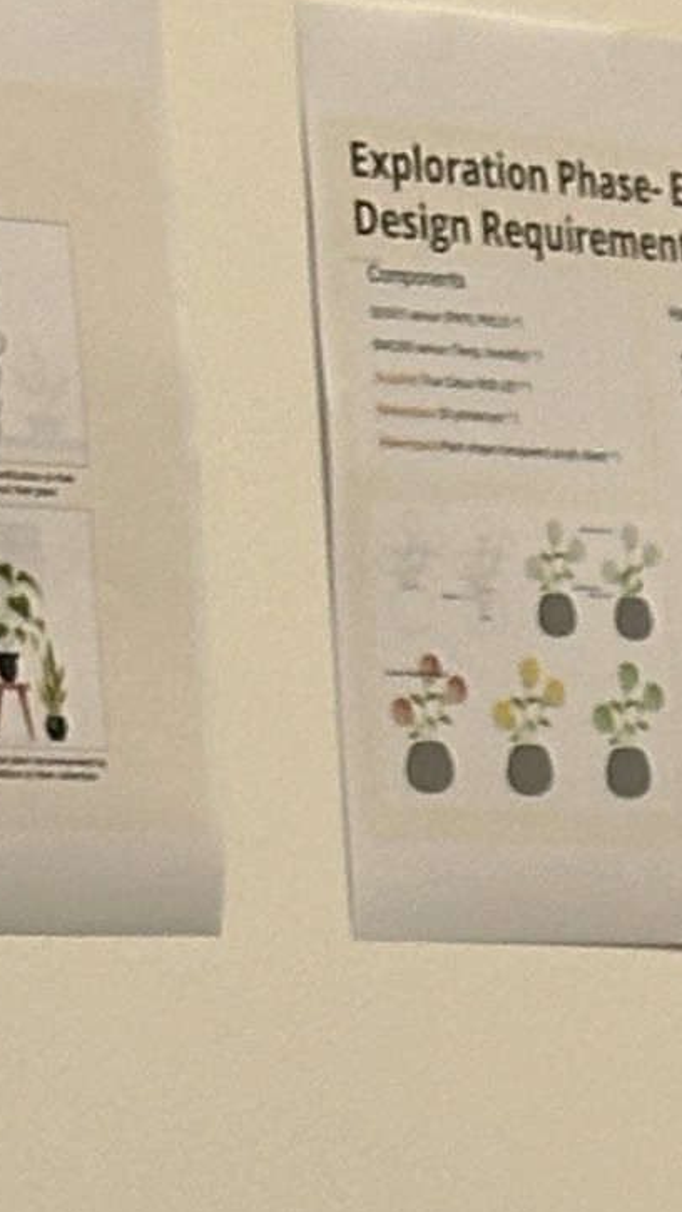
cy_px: 3282
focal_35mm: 291
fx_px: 9352
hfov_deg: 4.1
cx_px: 1994
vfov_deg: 6.9
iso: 50
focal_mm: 6.86
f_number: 1.78
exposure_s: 1/50
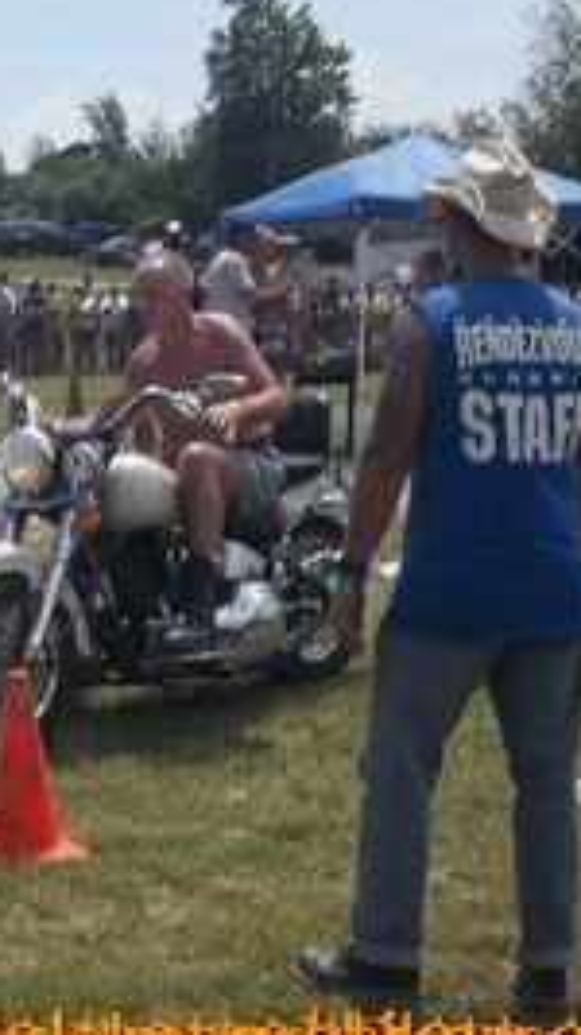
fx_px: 2330
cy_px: 492
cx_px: -54
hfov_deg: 13.9
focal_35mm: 85
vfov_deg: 25.0
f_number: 12.6
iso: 80
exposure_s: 1/125
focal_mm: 9.3
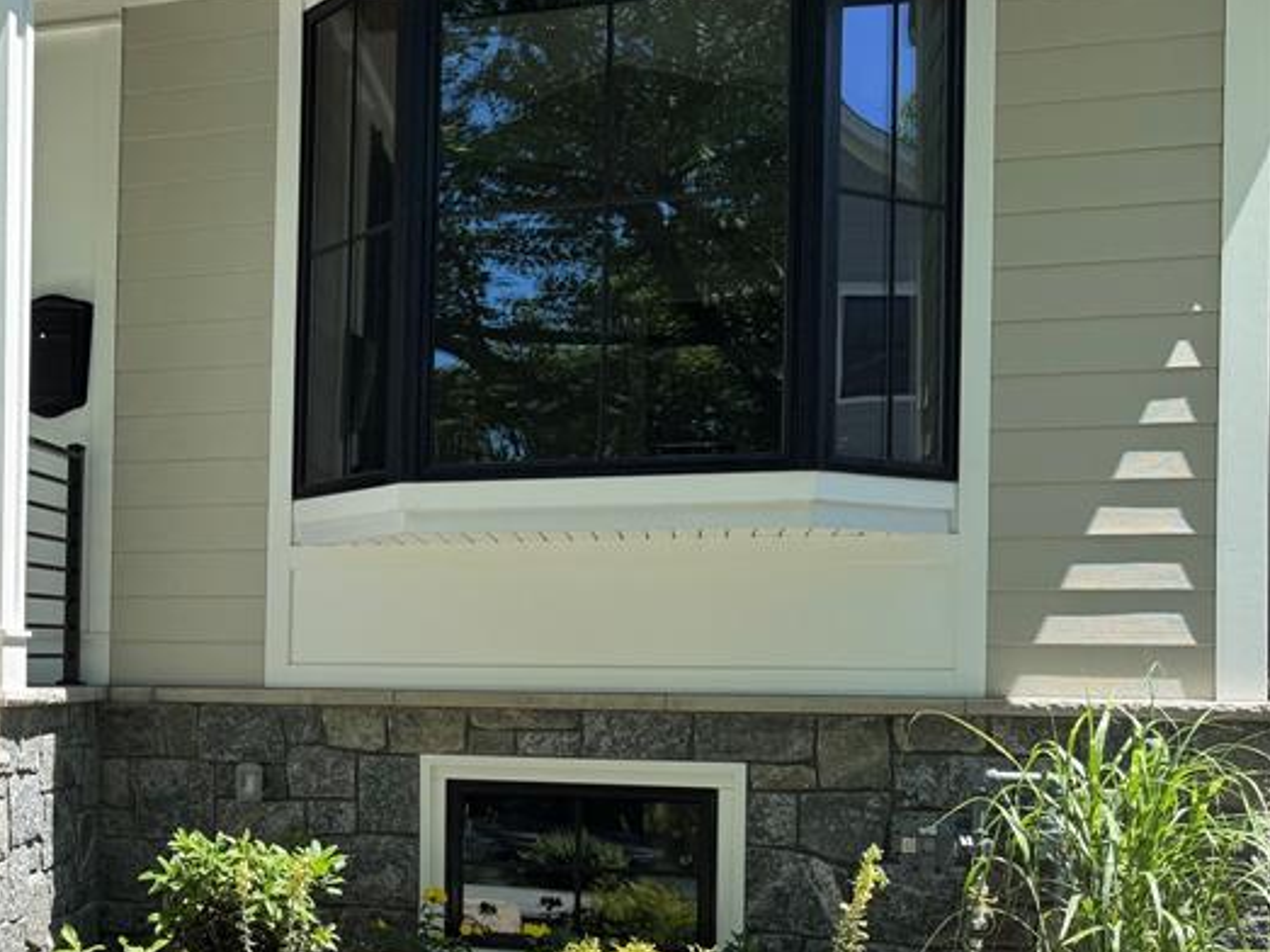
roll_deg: -1.1
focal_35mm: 47
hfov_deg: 36.7
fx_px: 1724
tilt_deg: -1.4
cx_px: 32
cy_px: 687
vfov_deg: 30.5
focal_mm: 6.76
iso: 80
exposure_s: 1/1678
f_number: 1.78
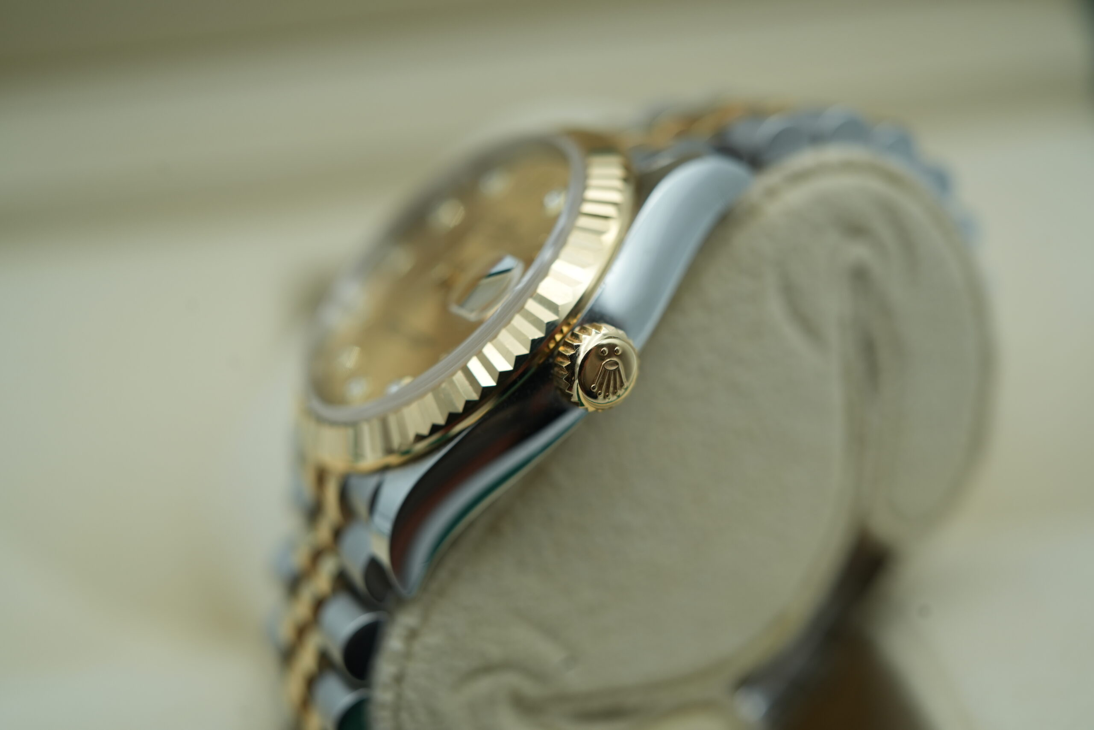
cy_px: 365
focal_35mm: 35
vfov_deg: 37.9
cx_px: 547
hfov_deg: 54.4
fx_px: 1064
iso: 400
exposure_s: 1/250
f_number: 5
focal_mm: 35
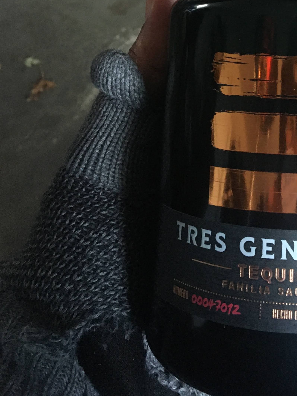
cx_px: 273
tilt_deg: -43.5
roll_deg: -2.3
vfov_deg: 32.9
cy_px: 31
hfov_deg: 25.6
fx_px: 629
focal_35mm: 55
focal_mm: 4.15
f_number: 2.2
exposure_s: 1/20
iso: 200
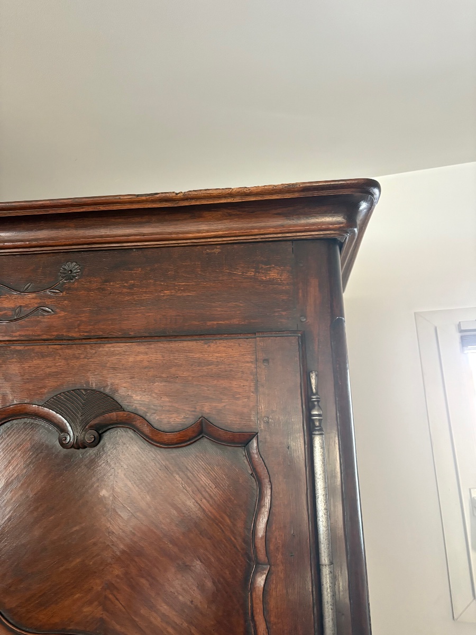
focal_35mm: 26
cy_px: 318
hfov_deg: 53.1
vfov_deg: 67.3
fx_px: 477
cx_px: 238
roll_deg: +2.2
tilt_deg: +17.5
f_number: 1.6
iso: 320
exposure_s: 1/60
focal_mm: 5.96
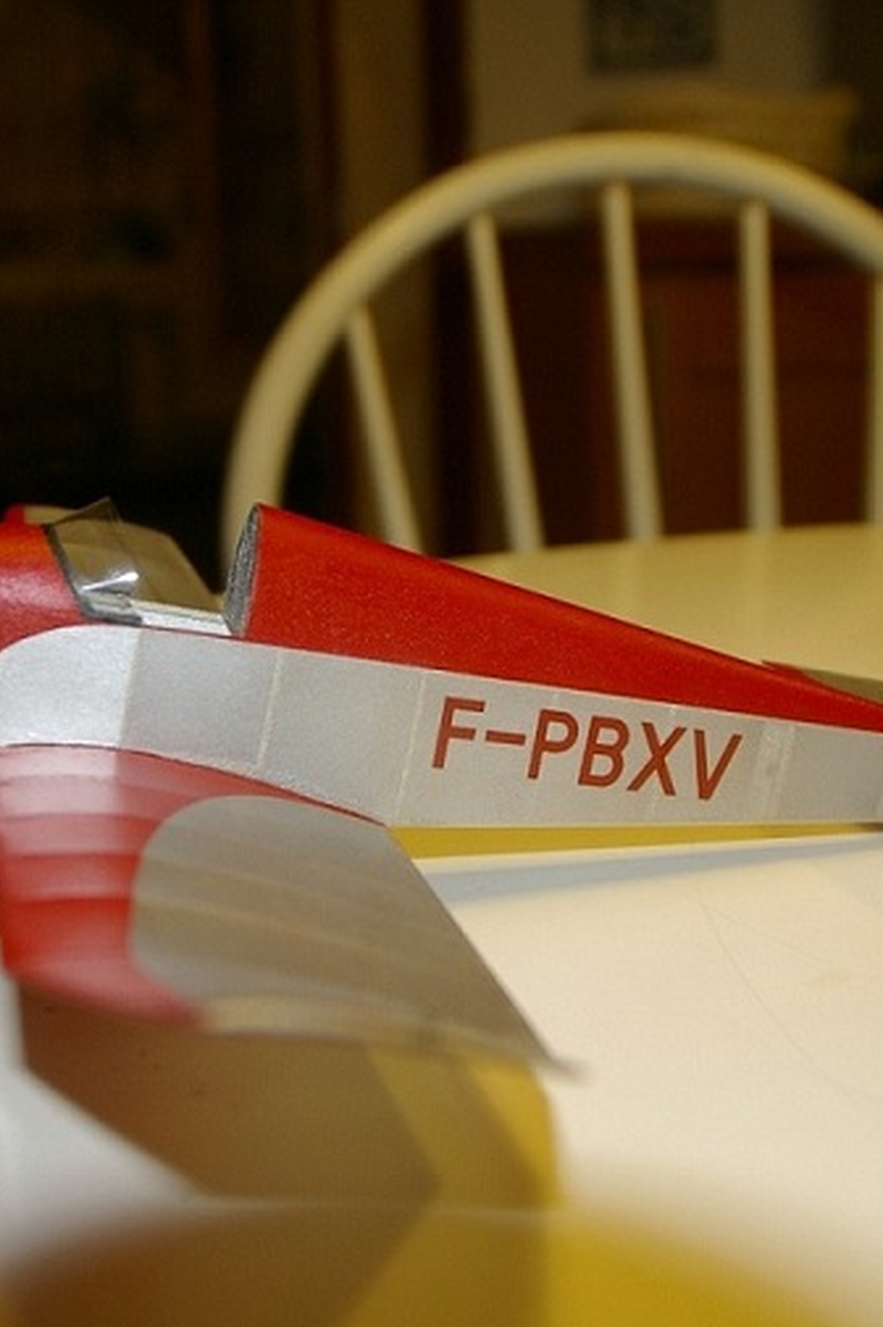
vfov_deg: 36.3
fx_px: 2026
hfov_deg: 24.6
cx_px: 368
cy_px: 670
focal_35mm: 55
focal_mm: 24
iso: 400
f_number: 4.5
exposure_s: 1/45
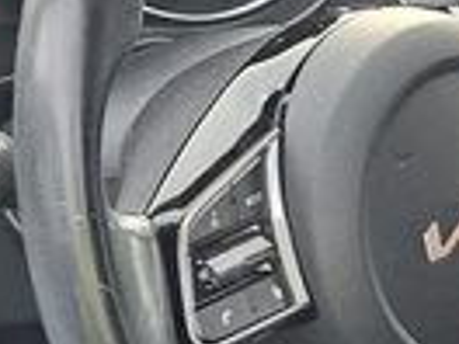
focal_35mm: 145
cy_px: 639
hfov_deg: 13.5
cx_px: 400
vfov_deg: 9.7
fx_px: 1923
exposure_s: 1/50
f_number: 1.8
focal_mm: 5.23
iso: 125
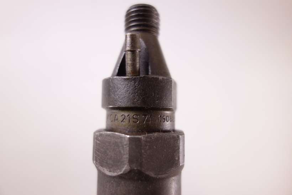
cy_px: 98
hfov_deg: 65.5
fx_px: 227
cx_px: 146
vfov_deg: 46.4
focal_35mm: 28
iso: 125
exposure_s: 1/100
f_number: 2.2
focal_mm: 10.4
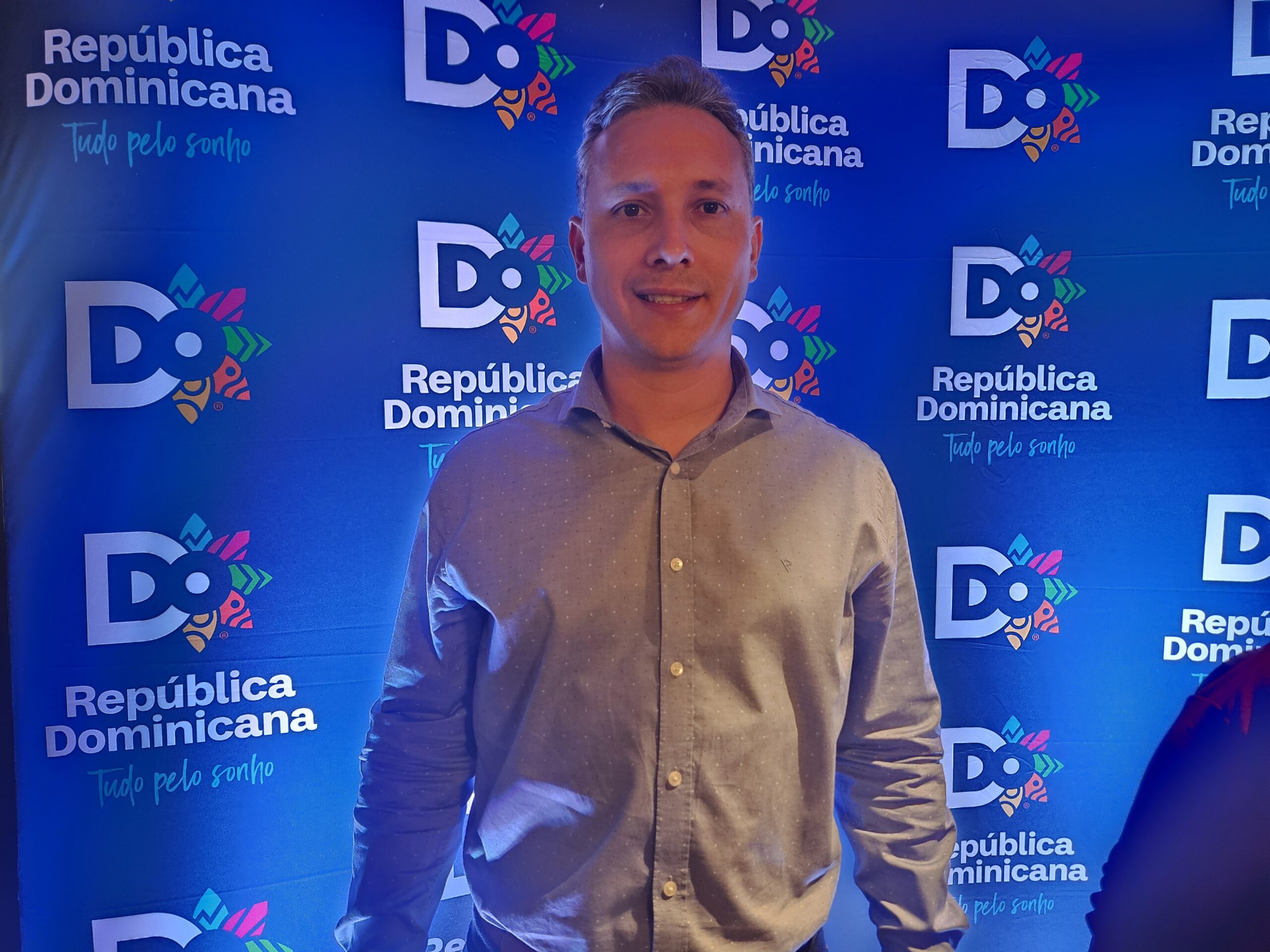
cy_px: 476
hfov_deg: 73.9
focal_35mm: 23
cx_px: 635
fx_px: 844
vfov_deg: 58.9
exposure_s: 1/24
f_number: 1.8
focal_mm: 5.4
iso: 1250
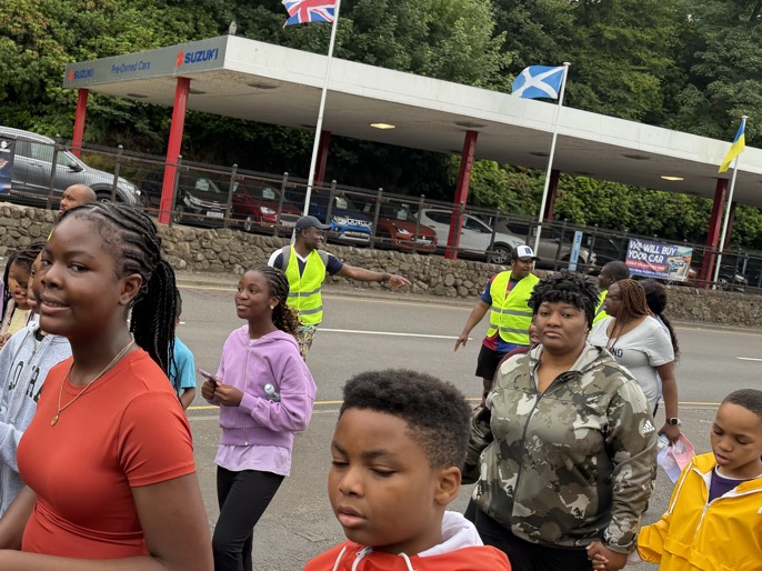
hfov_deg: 42.5
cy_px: 251
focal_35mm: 42
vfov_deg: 34.3
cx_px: 137
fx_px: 924
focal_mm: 6.76
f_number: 1.78
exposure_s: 1/521
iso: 100
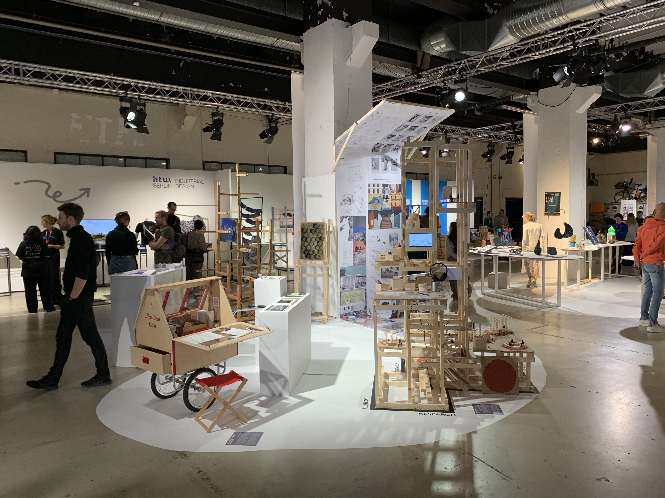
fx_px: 499
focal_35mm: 26
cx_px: 332
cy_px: 249
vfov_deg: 53.1
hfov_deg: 67.3
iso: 64
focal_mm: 4.25
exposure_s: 1/50
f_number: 1.8
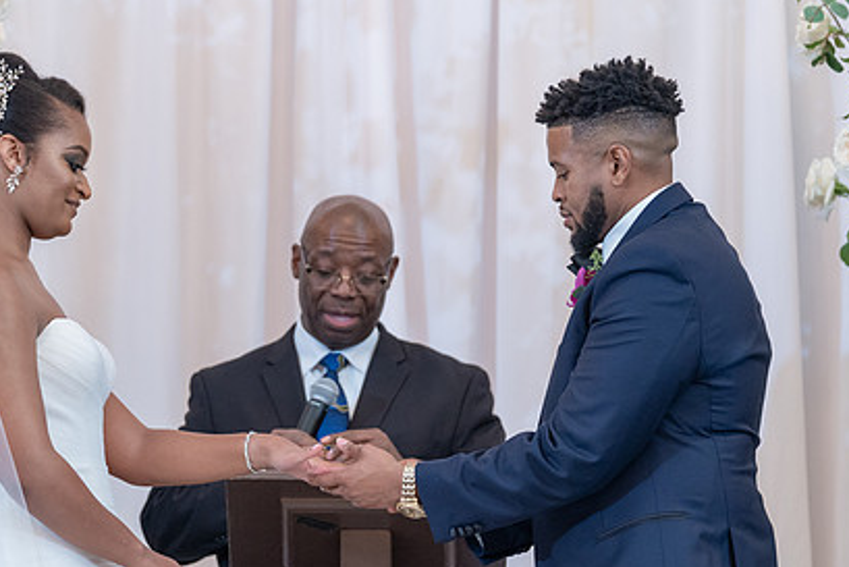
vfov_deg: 5.7
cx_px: 311
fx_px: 5709
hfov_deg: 8.5
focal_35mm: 242
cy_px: 352
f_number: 4
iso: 2000
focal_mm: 168
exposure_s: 1/100
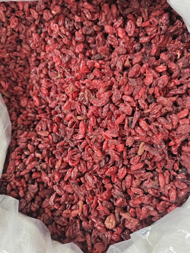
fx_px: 176
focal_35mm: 24
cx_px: 95
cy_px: 126
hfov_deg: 56.8
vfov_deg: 71.6
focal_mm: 5.84
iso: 160
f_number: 1.6
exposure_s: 1/50
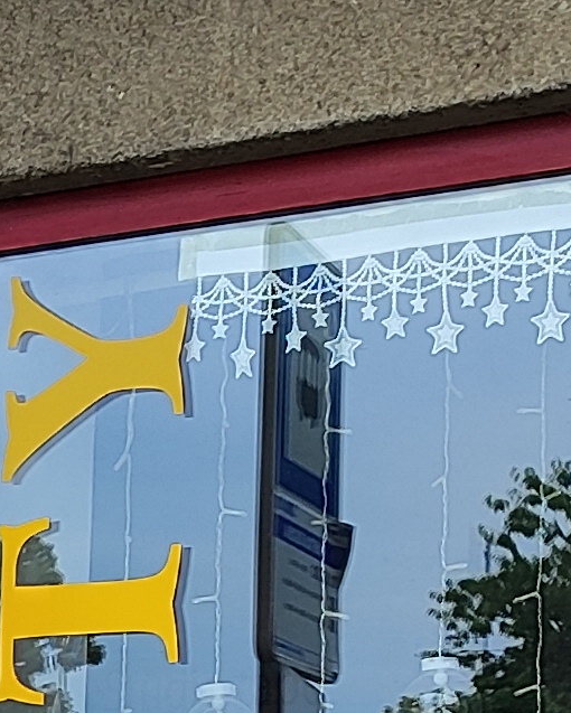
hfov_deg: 9.7
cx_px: -647
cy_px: 854
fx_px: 3104
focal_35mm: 147
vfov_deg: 12.8
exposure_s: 1/241
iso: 50
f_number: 1.89
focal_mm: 5.89
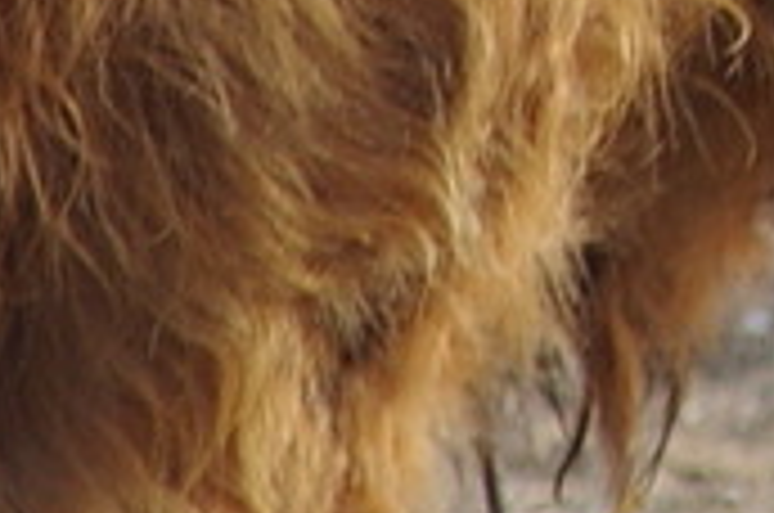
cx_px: 2025
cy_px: -821
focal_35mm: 1428
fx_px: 30645
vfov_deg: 1.0
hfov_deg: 1.4
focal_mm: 128
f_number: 5.6
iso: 400
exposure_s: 1/125
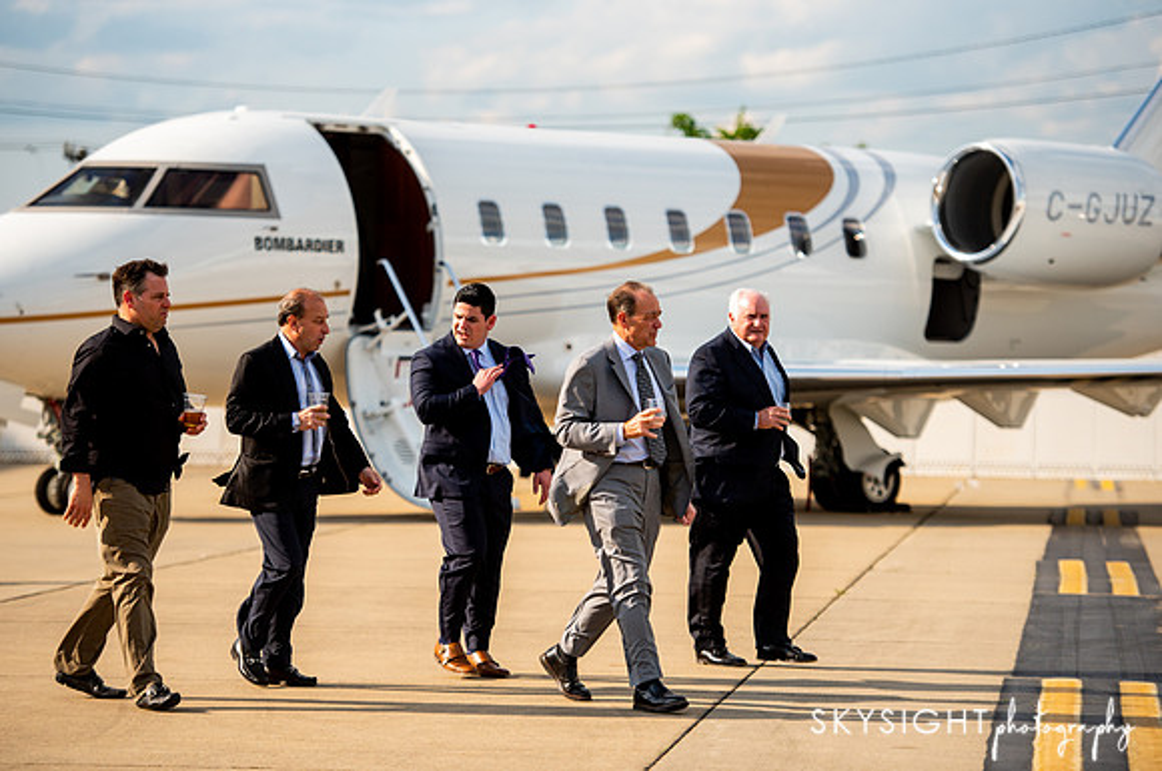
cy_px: 378
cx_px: 568
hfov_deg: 15.3
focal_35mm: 134
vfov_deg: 10.2
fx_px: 4314
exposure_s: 1/4000
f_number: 2.8
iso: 320
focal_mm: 130
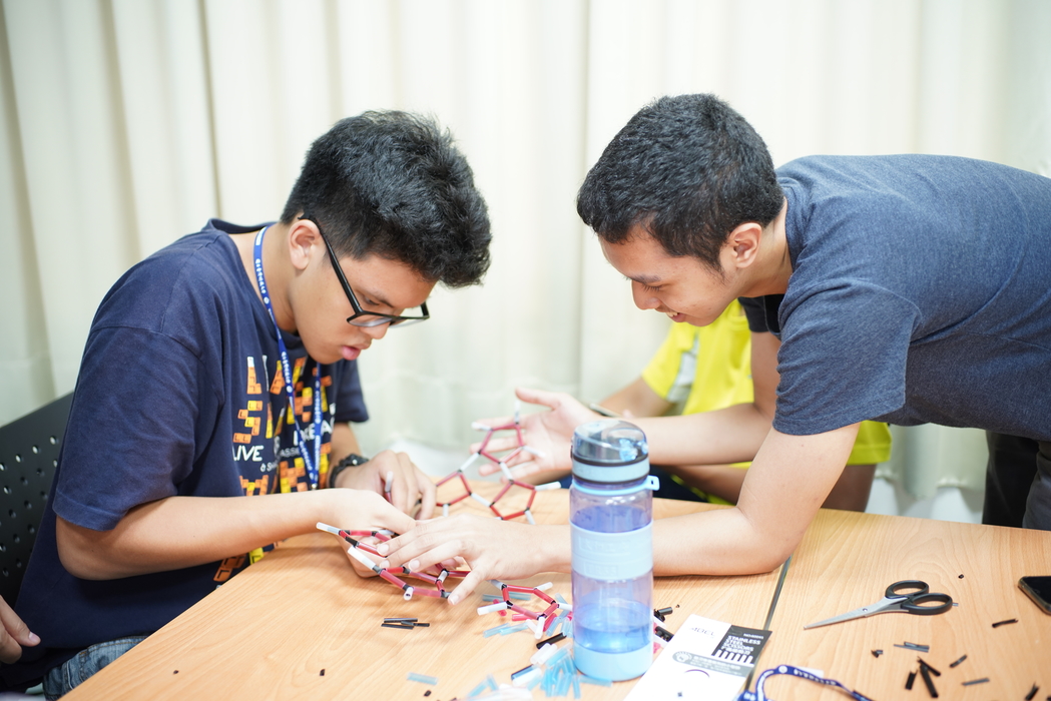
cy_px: 350
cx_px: 526
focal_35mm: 35
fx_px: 1022
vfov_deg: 37.9
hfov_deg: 54.4
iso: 640
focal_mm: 35
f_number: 2.8
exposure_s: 1/40
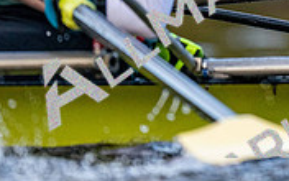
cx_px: 376
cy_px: -124
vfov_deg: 0.7
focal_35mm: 2017
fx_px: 15886
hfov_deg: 1.0
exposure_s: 1/2500
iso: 2800
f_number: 4
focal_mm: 600
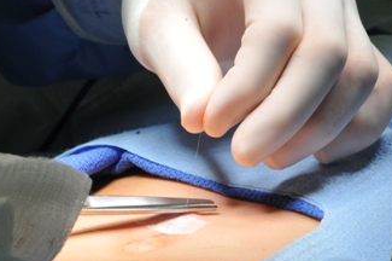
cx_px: 216
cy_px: 149
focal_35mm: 414
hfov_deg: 5.0
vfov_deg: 3.3
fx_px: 4503
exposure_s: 1/125
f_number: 22
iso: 800
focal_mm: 200
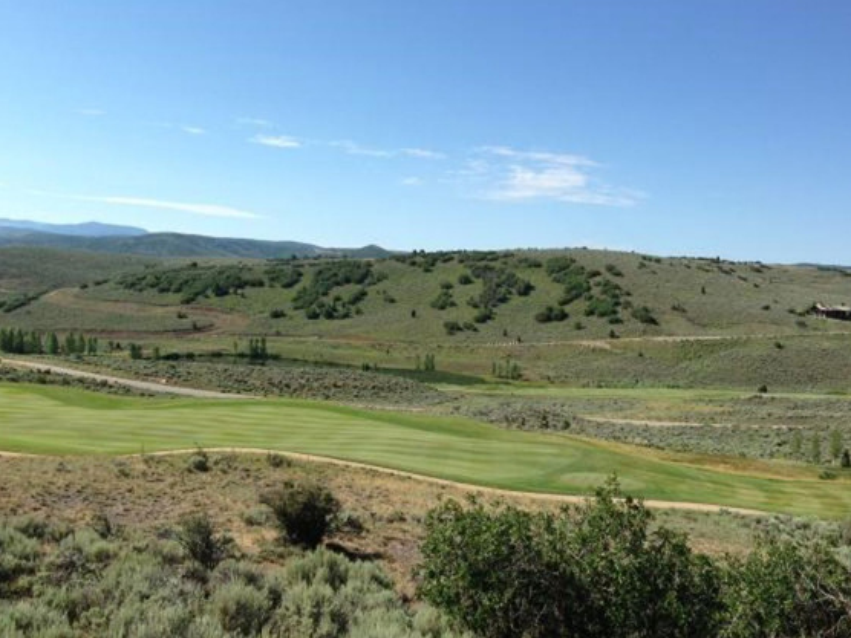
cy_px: 332
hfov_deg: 48.9
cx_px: 474
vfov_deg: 37.7
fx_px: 934
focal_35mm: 38
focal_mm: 4.13
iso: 50
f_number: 2.4
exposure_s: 1/1506
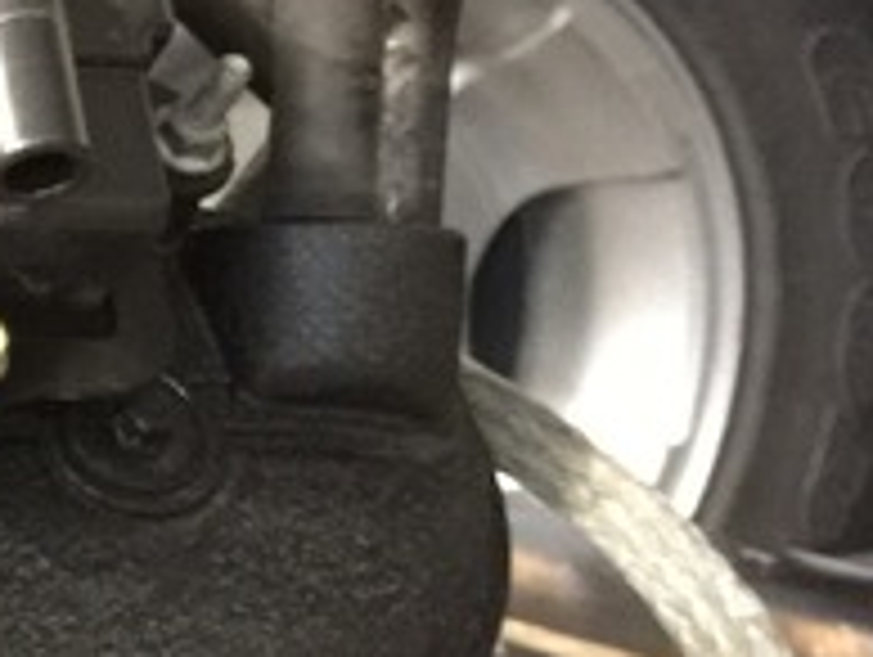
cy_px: 990
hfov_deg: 11.1
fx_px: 3863
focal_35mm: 153
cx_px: -1143
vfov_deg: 9.4
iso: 160
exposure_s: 1/4
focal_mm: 4.15
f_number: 2.2
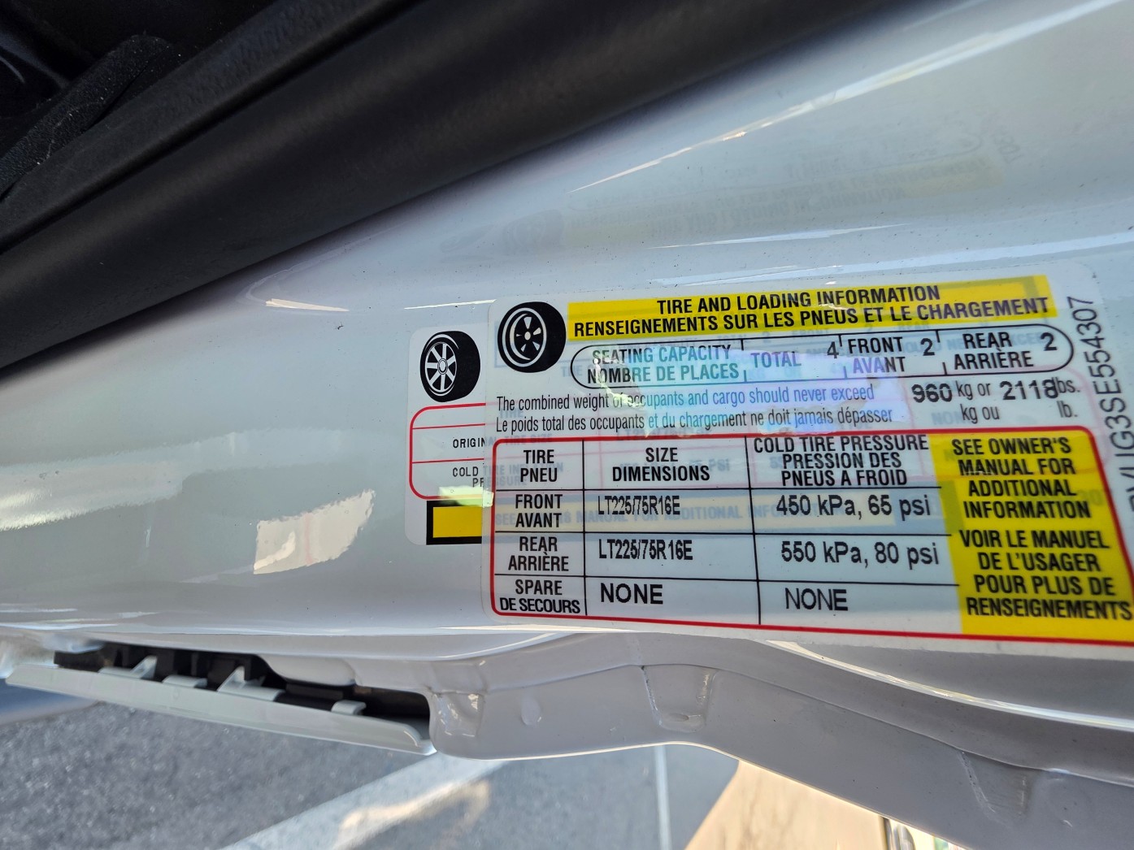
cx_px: 567
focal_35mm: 13
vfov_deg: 89.9
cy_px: 425
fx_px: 426
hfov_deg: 106.2
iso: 50
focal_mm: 2.2
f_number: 1.9
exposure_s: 1/120
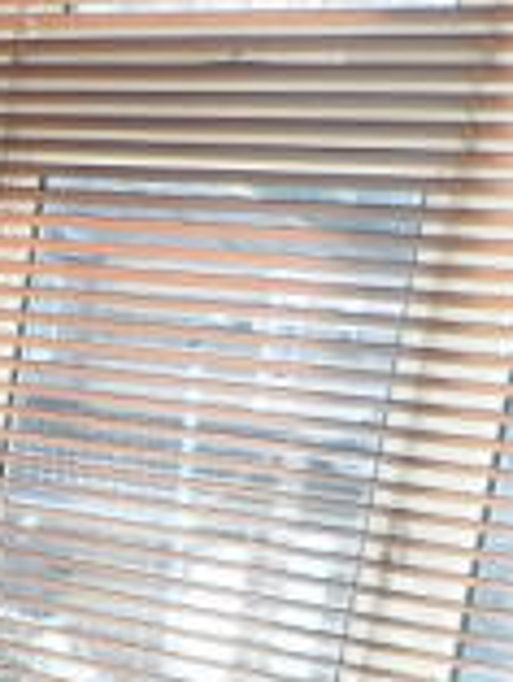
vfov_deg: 21.3
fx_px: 1756
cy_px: 667
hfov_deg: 14.1
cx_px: -498
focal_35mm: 89
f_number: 3.2
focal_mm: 4
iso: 80
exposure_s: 1/90
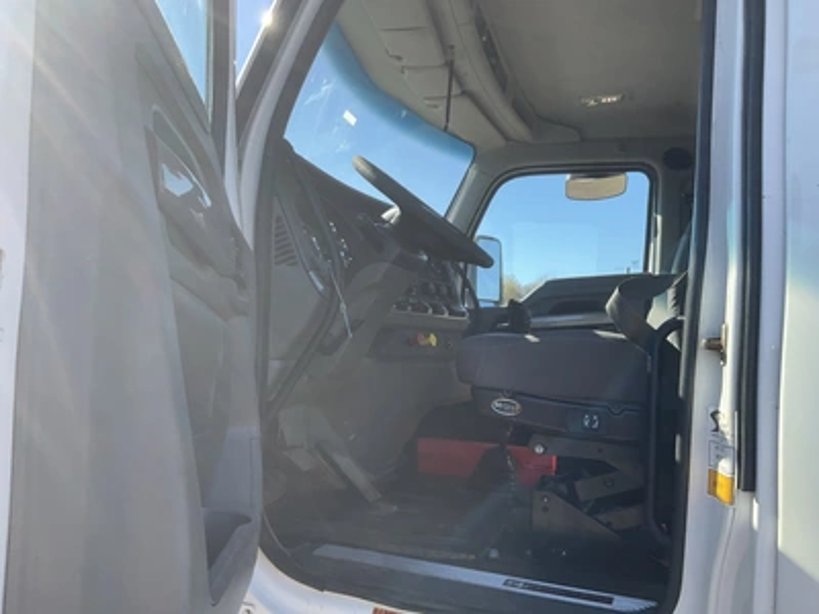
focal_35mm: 29
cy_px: 307
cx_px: 410
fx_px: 686
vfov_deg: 48.2
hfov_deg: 61.7
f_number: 1.8
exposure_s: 1/551
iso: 25
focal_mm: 3
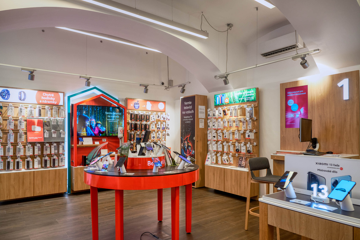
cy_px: 120
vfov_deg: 53.2
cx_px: 180
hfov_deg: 73.7
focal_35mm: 24
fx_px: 240
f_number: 7.1
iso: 500
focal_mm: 24
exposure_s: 1/40
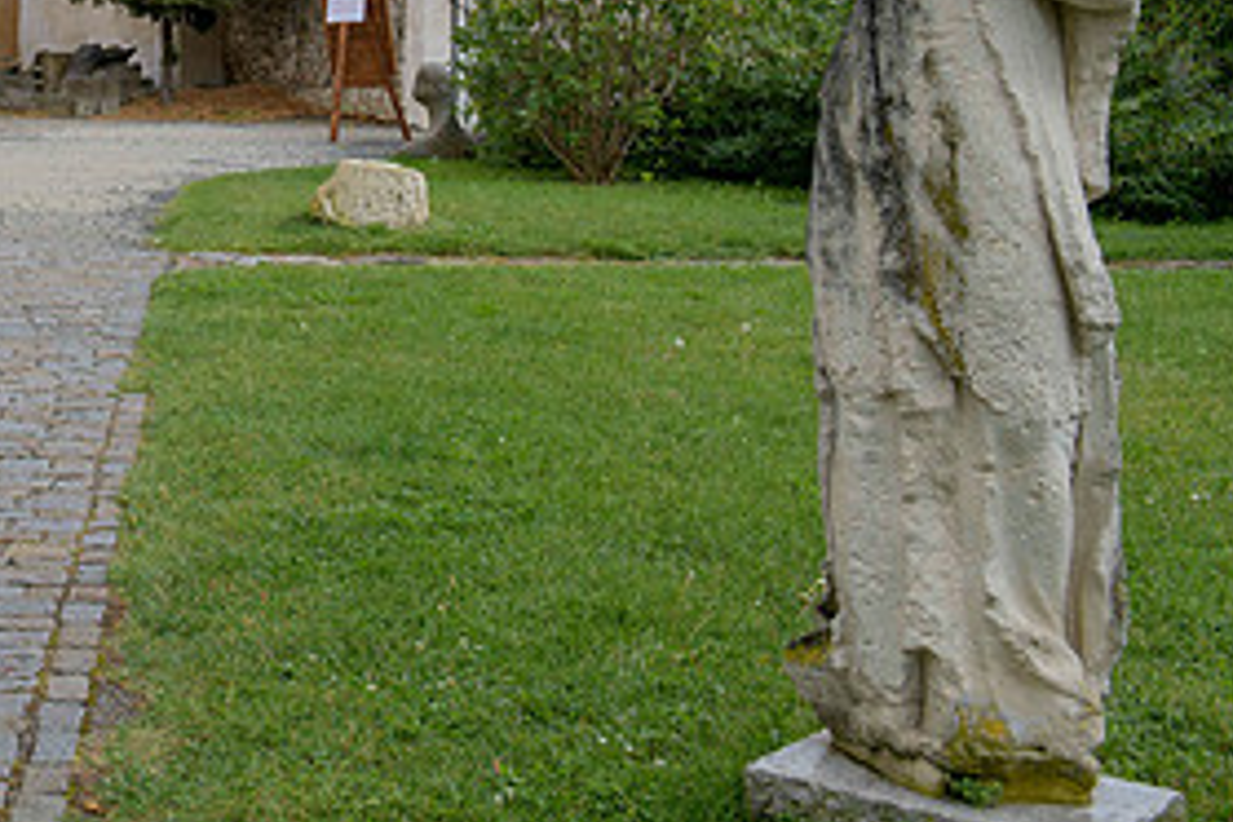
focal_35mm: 79
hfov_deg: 24.8
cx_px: 93
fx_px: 2706
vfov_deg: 16.9
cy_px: 15
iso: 72
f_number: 7.1
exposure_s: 1/80
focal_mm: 38
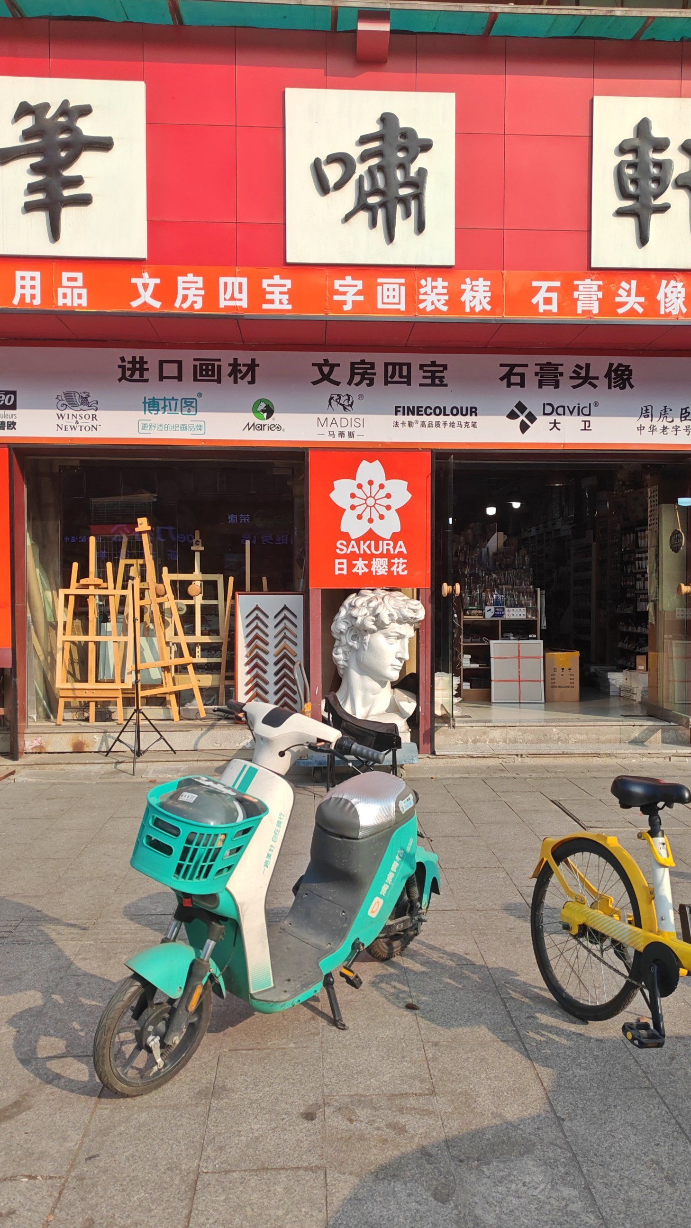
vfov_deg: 62.6
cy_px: 616
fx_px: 1009
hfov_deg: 37.8
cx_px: 378
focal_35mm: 31
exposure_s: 1/1250
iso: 50
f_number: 1.95
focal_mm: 5.52
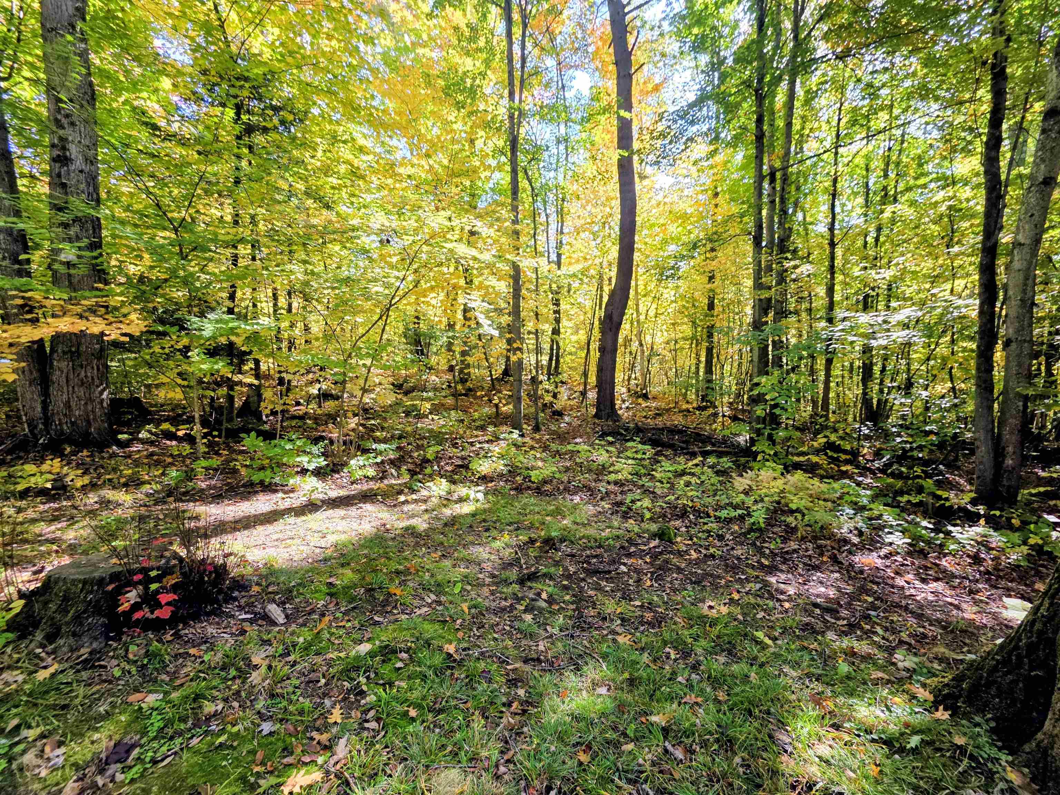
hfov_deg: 106.2
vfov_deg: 89.9
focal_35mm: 13
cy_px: 398
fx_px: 398
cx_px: 530
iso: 40
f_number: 1.9
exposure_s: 1/120
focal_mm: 2.2
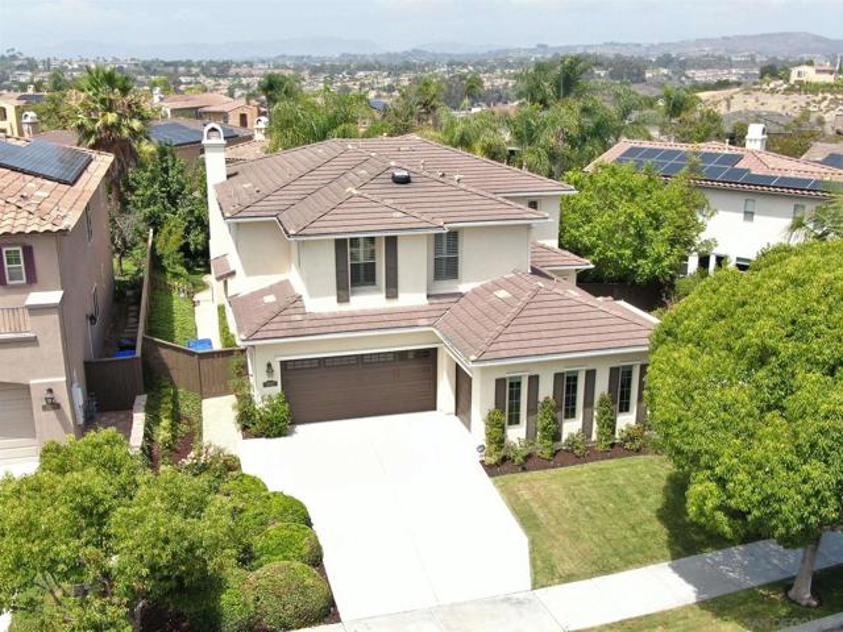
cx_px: 422
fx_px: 584
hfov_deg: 71.6
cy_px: 316
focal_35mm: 24
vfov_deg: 56.8
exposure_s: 1/500
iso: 100
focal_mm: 4.39
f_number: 2.8
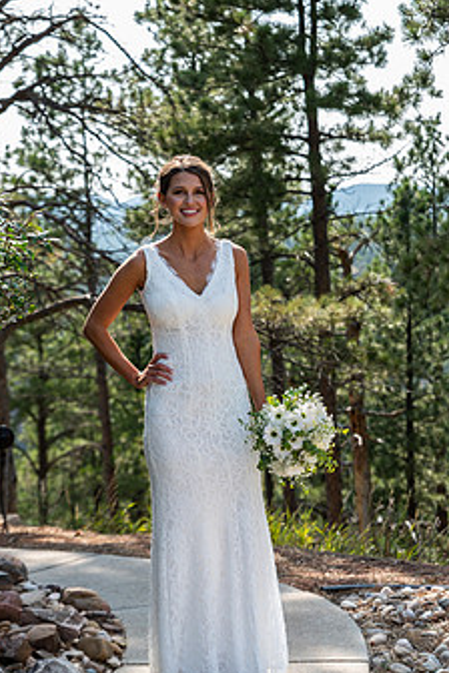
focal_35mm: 91
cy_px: 349
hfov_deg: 15.0
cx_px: 227
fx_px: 1702
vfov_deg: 22.4
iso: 80
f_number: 4.5
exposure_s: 1/160
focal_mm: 68
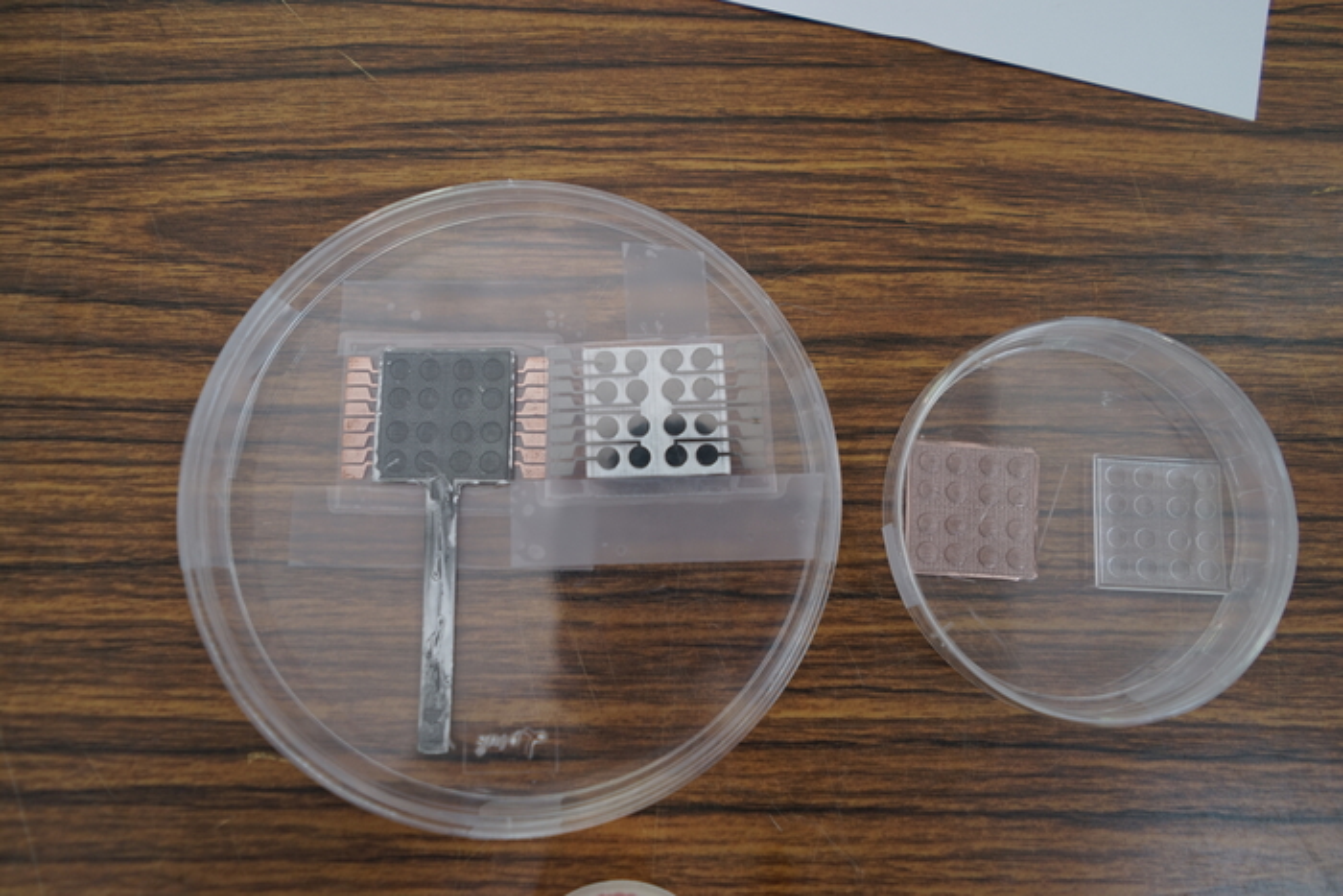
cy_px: 448
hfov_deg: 81.2
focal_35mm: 21
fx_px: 784
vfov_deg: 59.5
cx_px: 672
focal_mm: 21
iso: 640
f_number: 3.2
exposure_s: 1/60
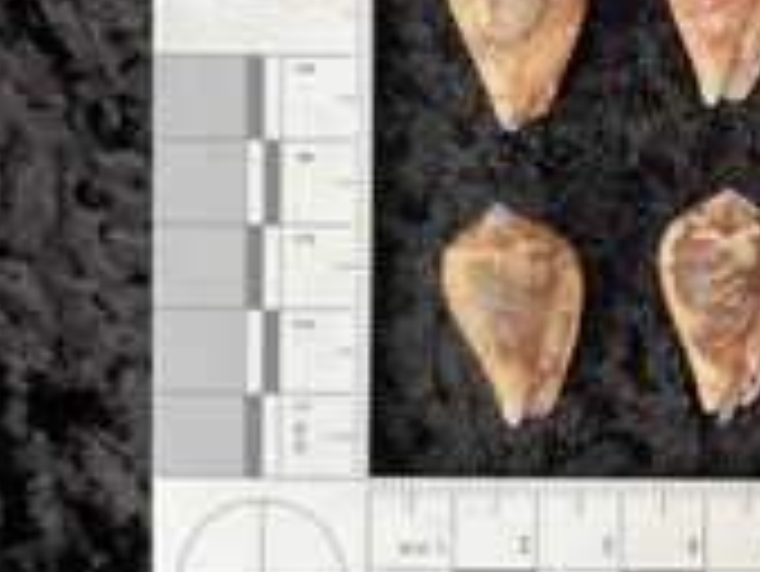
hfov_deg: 29.8
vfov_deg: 24.3
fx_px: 1318
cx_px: 778
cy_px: 182
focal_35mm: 60
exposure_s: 1/120
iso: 50
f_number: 1.8
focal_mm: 3
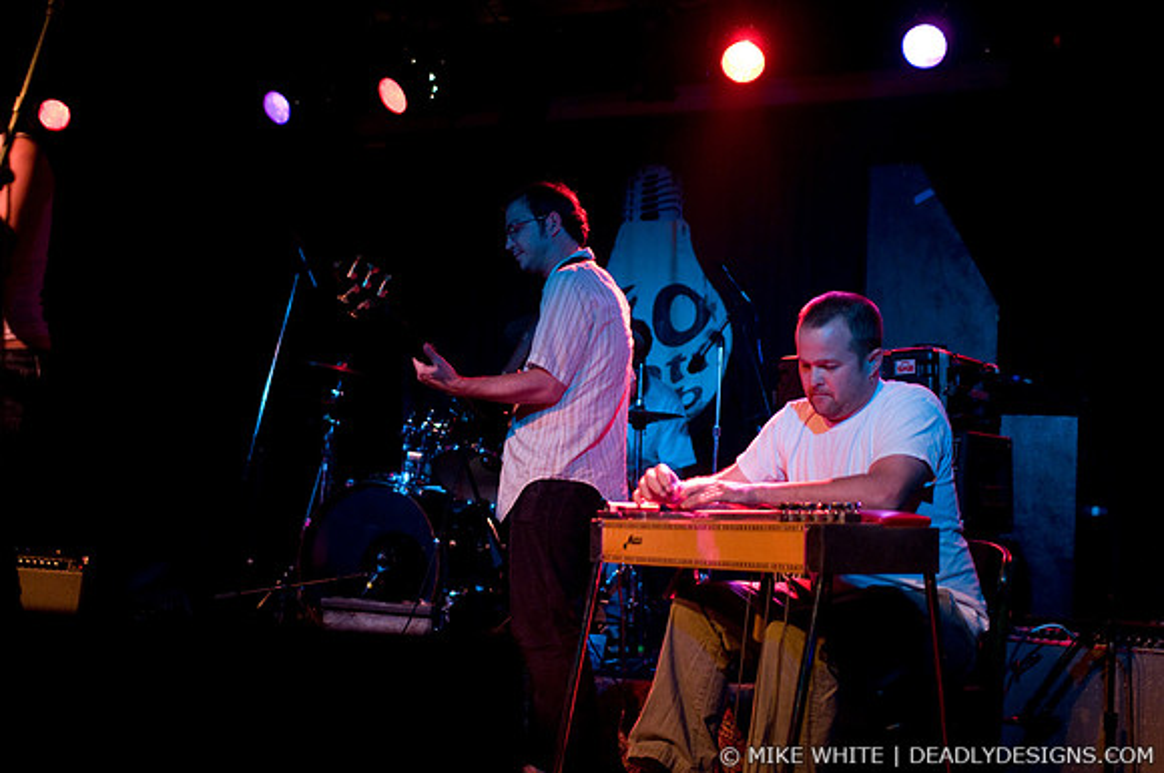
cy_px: 386
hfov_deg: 43.7
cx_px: 582
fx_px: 1453
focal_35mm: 45
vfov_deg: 29.8
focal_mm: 30
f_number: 1.6
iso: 1000
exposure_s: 1/160
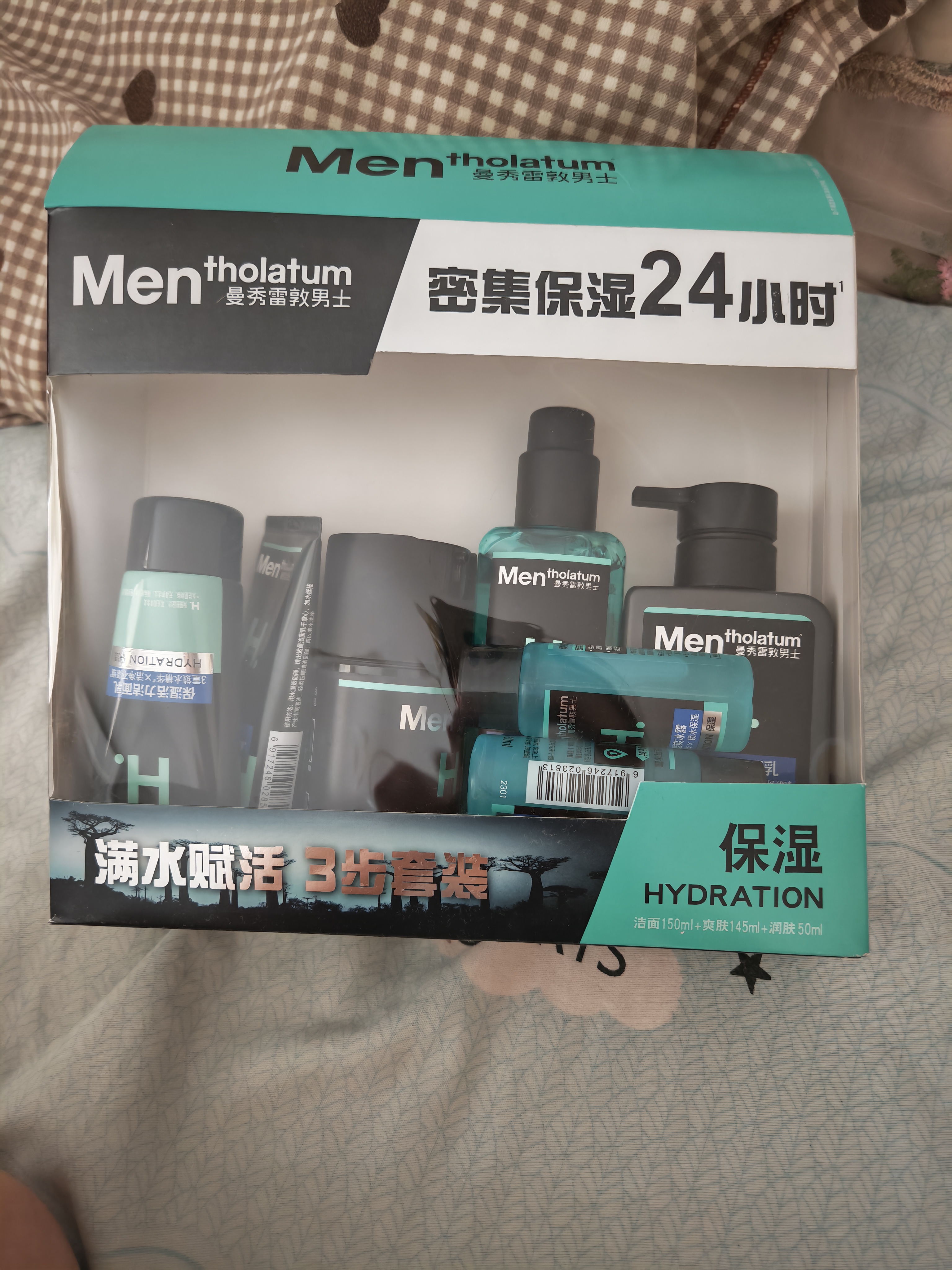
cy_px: 635
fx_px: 880
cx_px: 476
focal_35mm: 24
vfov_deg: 71.6
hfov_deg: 56.8
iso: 3200
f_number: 1.9
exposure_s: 1/17
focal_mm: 6.67
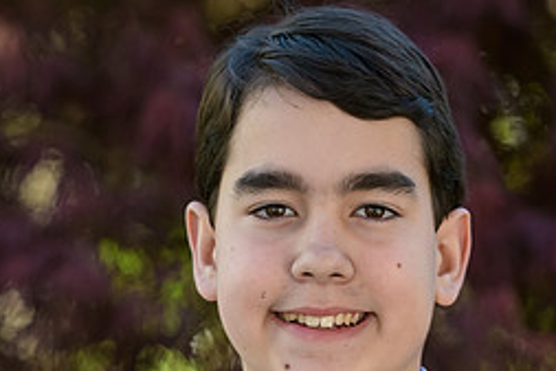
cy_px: 256
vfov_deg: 3.6
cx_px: 209
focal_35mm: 378
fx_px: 5841
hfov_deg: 5.4
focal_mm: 130
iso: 400
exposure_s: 1/1600
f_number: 3.2
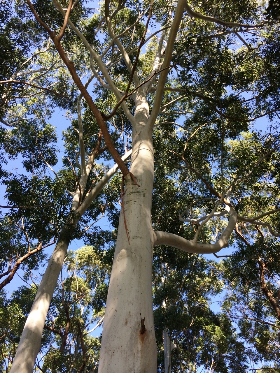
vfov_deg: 61.7
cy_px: 186
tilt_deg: +61.7
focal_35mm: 29
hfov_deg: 48.2
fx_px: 313
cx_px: 140
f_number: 2.2
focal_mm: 4.15
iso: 32
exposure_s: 1/456
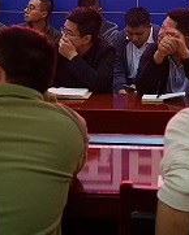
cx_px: 149
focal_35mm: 107
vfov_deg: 17.7
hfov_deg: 14.3
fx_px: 748
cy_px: 32
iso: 1250
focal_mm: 28
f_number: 3.5
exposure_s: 1/40
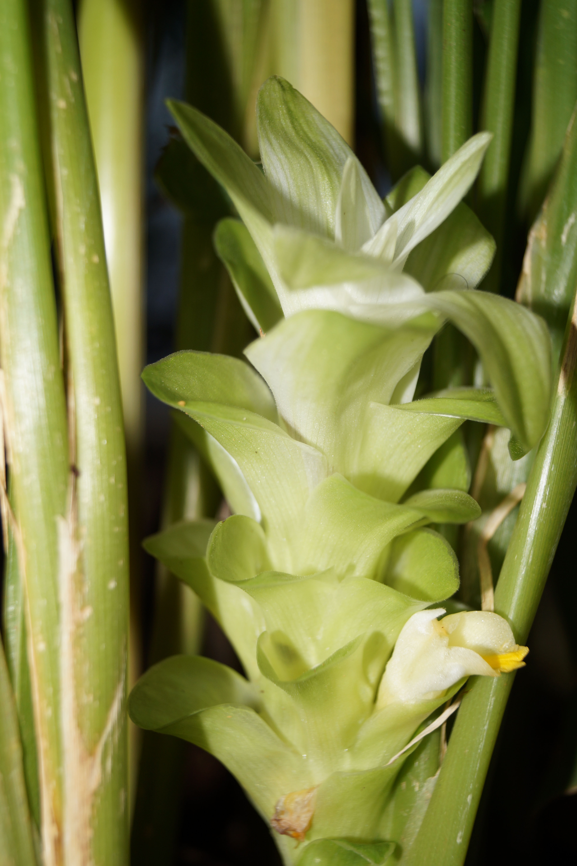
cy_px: 433
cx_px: 288
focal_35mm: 45
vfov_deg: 43.6
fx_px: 1083
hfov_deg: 29.8
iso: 125
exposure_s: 1/60
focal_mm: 30
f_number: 4.5
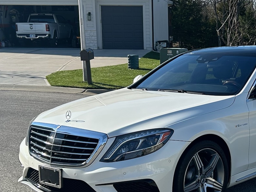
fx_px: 503
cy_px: 134
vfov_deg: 21.5
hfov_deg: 27.9
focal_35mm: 68
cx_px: 212
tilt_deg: -12.1
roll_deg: +0.4
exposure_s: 1/2915
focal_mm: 5.7
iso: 50
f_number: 1.5
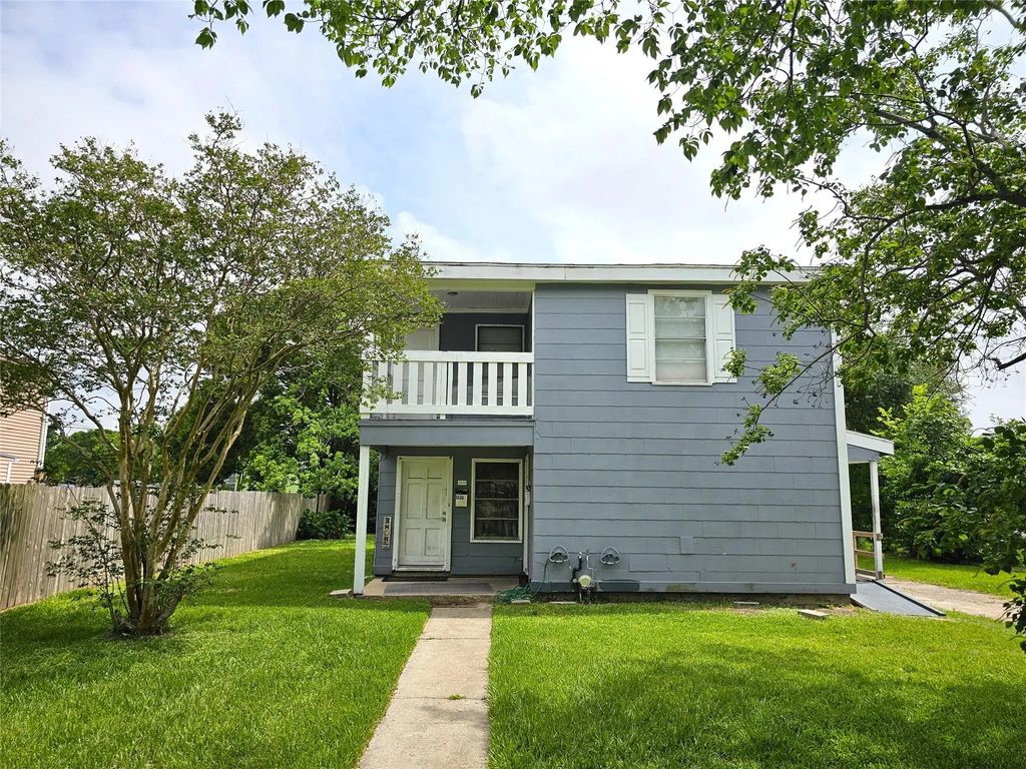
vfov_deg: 58.9
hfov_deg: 73.9
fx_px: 682
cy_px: 384
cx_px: 513
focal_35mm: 23
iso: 12
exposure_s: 1/1559
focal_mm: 6.3
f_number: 1.7
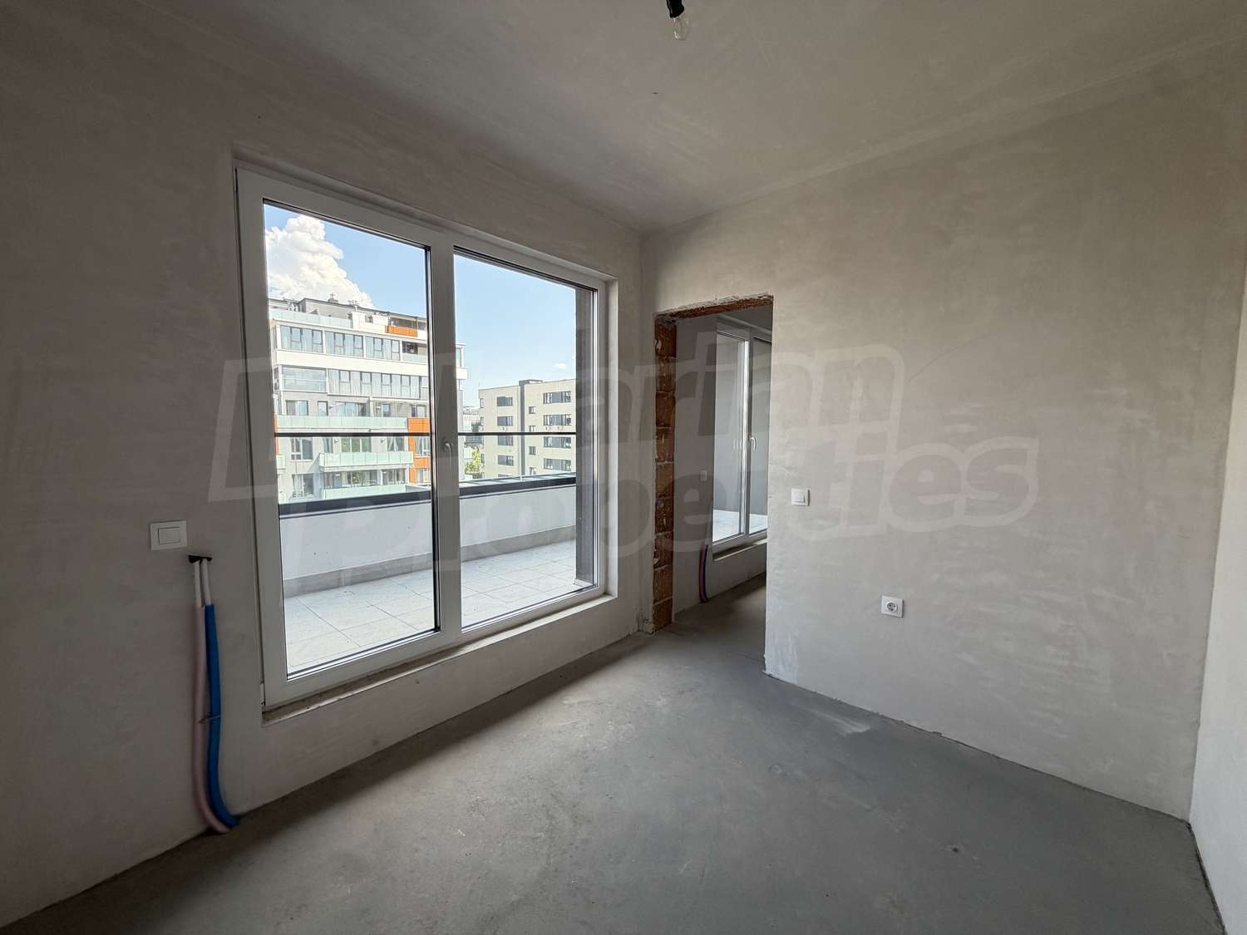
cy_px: 468
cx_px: 624
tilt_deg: -4.4
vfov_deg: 85.7
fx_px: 504
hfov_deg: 102.1
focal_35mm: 14
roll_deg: +0.1
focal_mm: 2.22
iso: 64
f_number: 2.2
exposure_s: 1/144
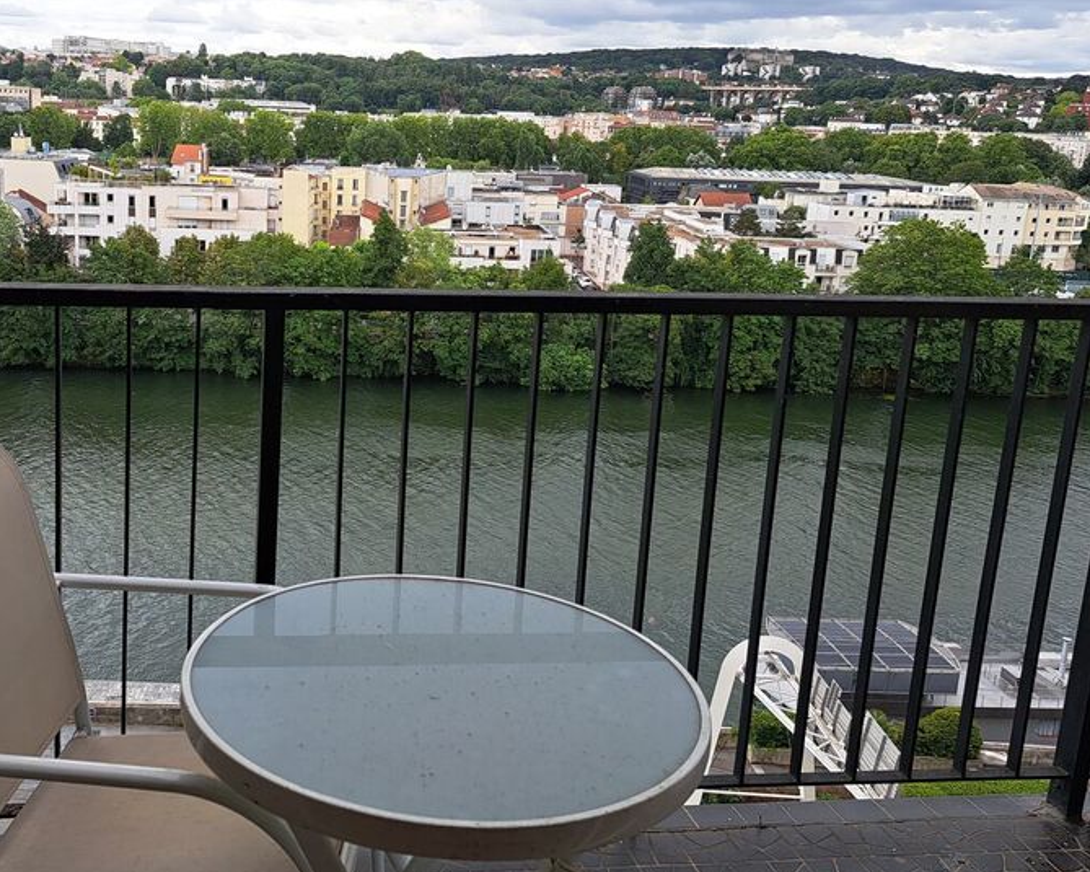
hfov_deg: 50.4
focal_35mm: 35
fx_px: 1129
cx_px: 342
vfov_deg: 42.0
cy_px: 347
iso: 50
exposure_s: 1/505
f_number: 1.8
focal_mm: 5.23
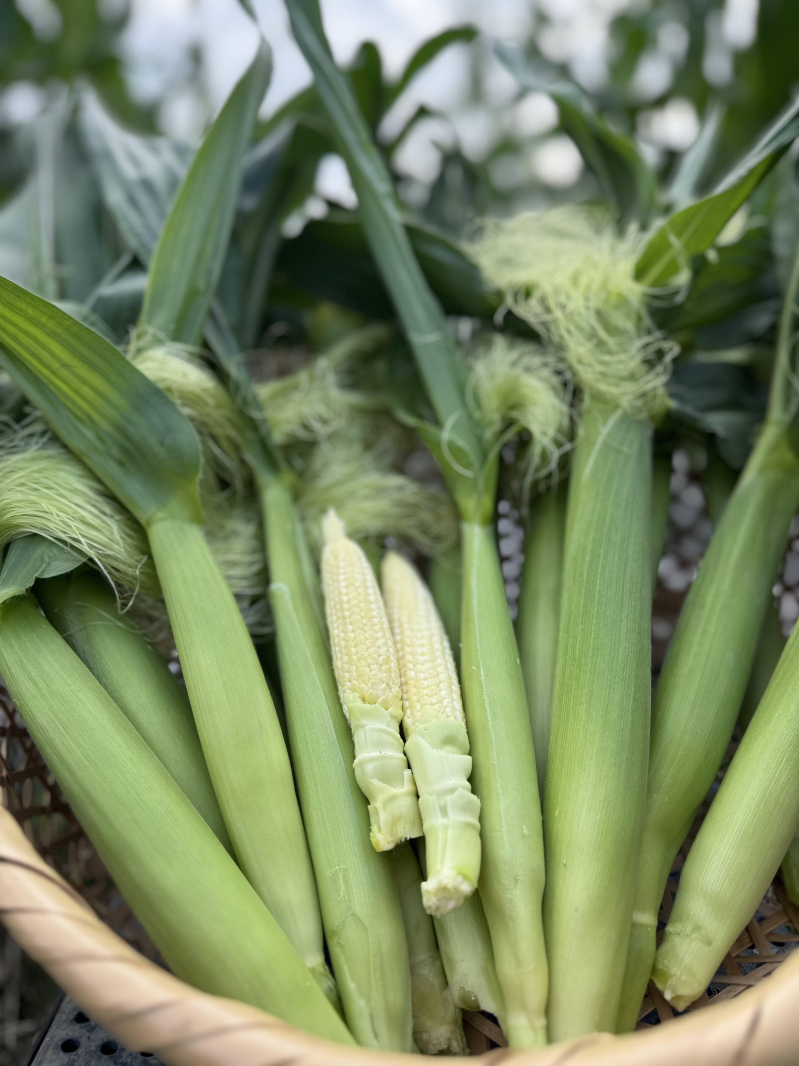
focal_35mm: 24
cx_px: 400
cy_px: 533
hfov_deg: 56.8
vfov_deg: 71.6
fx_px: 739
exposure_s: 1/888
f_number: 1.78
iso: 80
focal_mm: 6.76
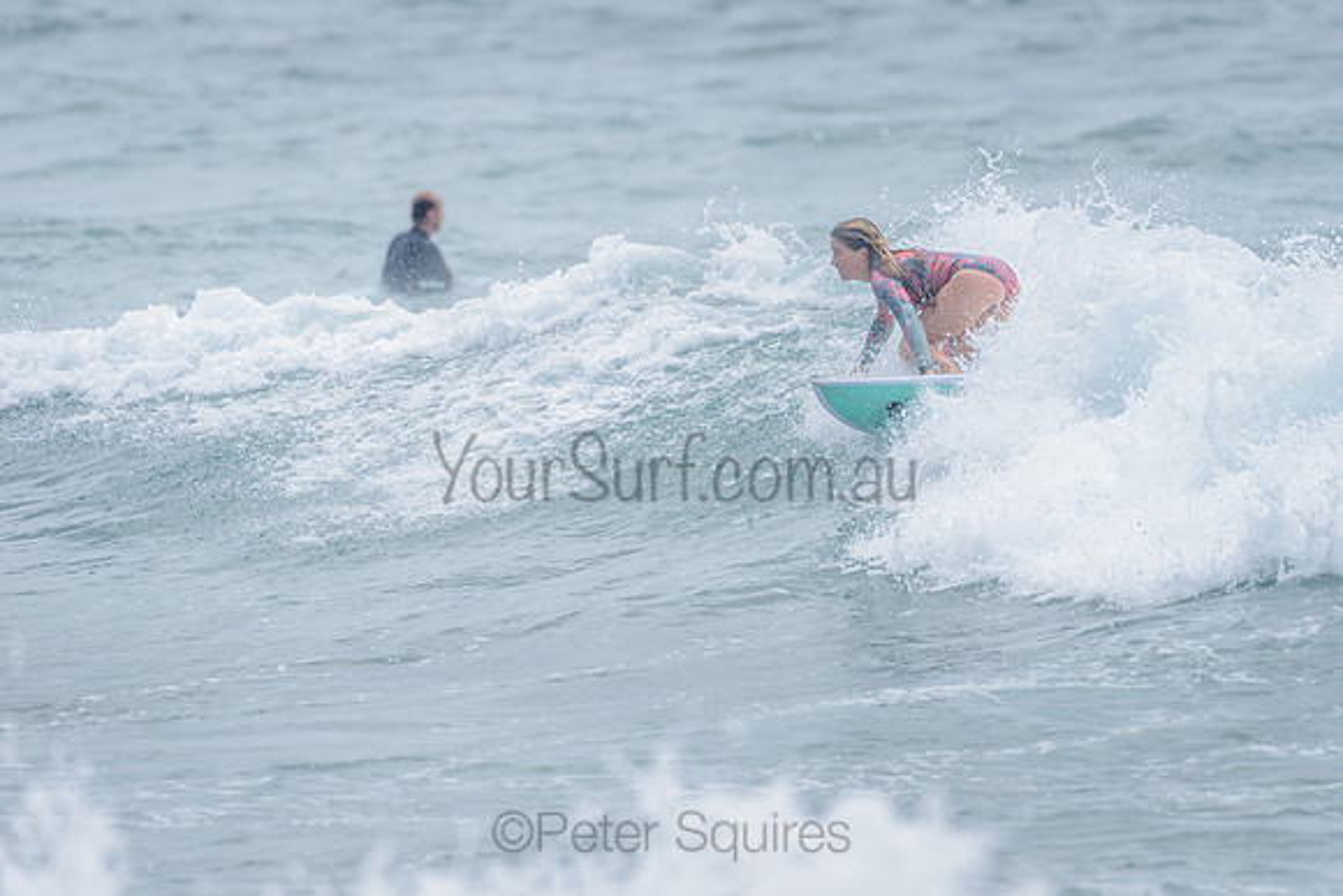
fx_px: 22876
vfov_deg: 2.2
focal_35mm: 613
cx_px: 823
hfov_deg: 3.4
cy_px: 410
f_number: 5.6
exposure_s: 1/2000
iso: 200
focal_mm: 500
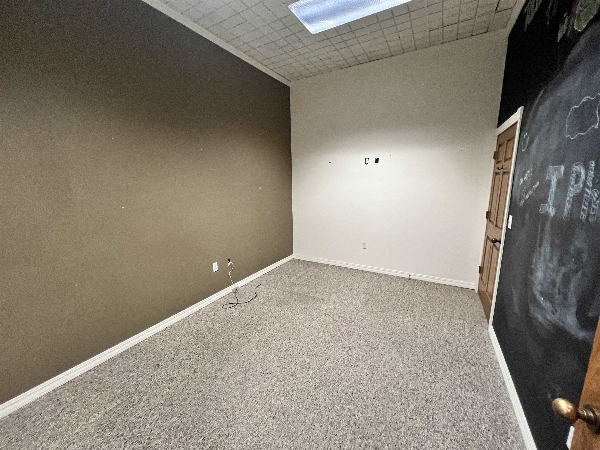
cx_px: 300
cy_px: 225
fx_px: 225
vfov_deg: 89.9
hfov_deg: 106.2
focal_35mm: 13
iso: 320
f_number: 1.8
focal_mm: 1.57
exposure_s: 1/60
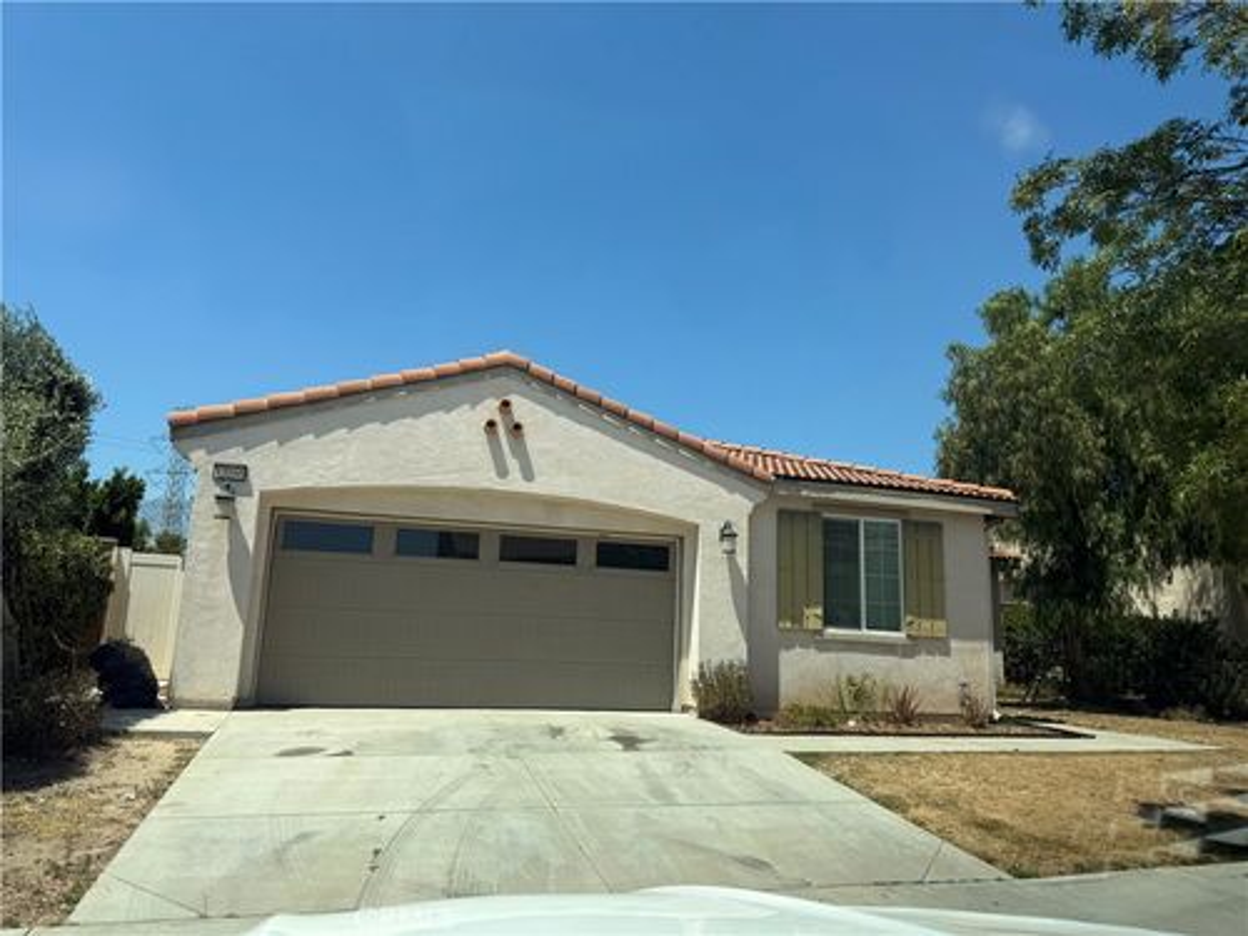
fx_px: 865
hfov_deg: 71.6
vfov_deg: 56.8
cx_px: 624
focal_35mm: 24
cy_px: 468
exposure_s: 1/3953
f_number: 1.78
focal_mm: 6.76
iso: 80
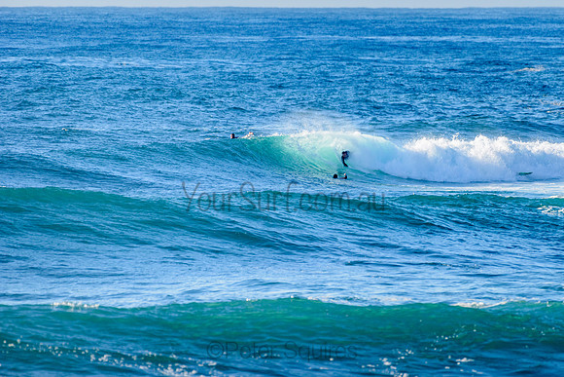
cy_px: 161
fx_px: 9609
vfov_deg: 2.2
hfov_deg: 3.4
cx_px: 346
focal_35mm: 613
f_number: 5.6
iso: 360
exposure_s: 1/2000
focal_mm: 500
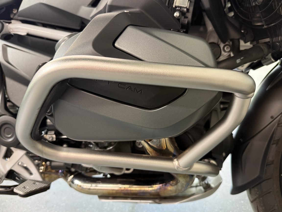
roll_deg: +1.9
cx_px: 139
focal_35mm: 25
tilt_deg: -17.4
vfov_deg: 54.9
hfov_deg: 69.4
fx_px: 204
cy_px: 109
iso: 200
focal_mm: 6.76
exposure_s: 1/50
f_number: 1.78
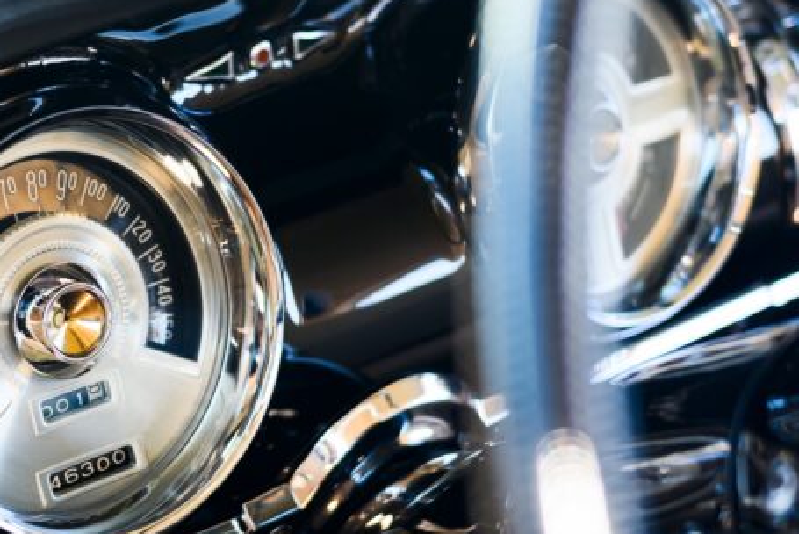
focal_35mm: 90
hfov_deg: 22.3
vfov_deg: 15.2
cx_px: 155
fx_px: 1999
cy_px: 254
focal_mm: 40
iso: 500
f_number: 2.8
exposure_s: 1/160
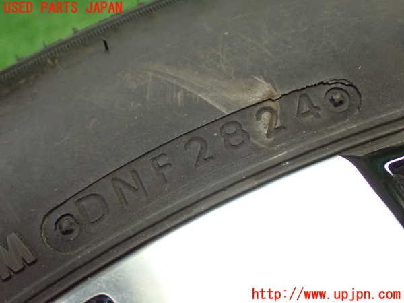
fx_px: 514
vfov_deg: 32.9
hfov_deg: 42.9
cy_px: 152
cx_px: 202
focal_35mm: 44
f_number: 2.9
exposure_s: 1/60
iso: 800
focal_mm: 7.84
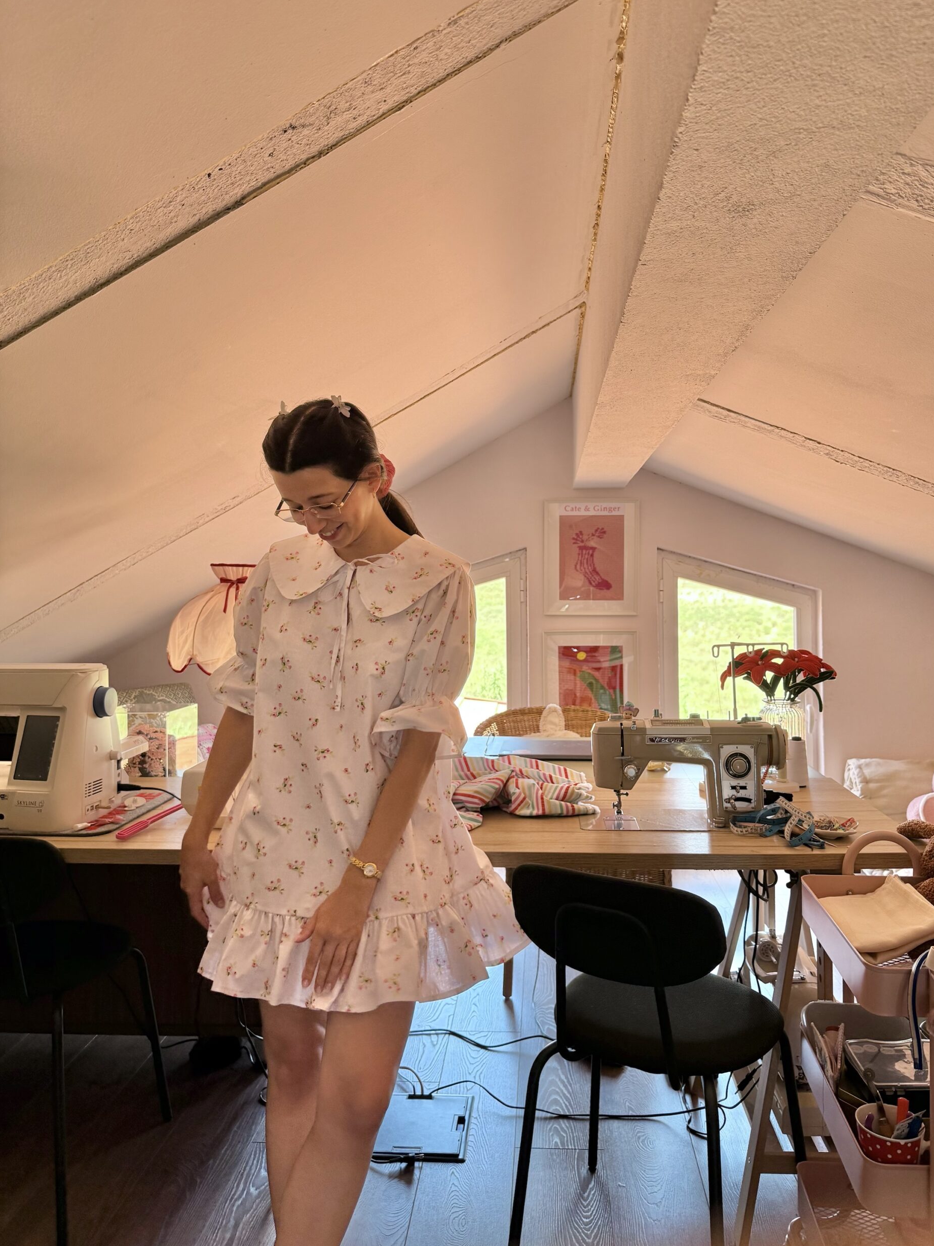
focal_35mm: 25
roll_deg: -1.2
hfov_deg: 54.9
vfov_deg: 69.4
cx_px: 485
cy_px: 598
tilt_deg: +0.6
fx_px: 900
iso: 125
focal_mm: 6.76
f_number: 1.78
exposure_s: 1/121
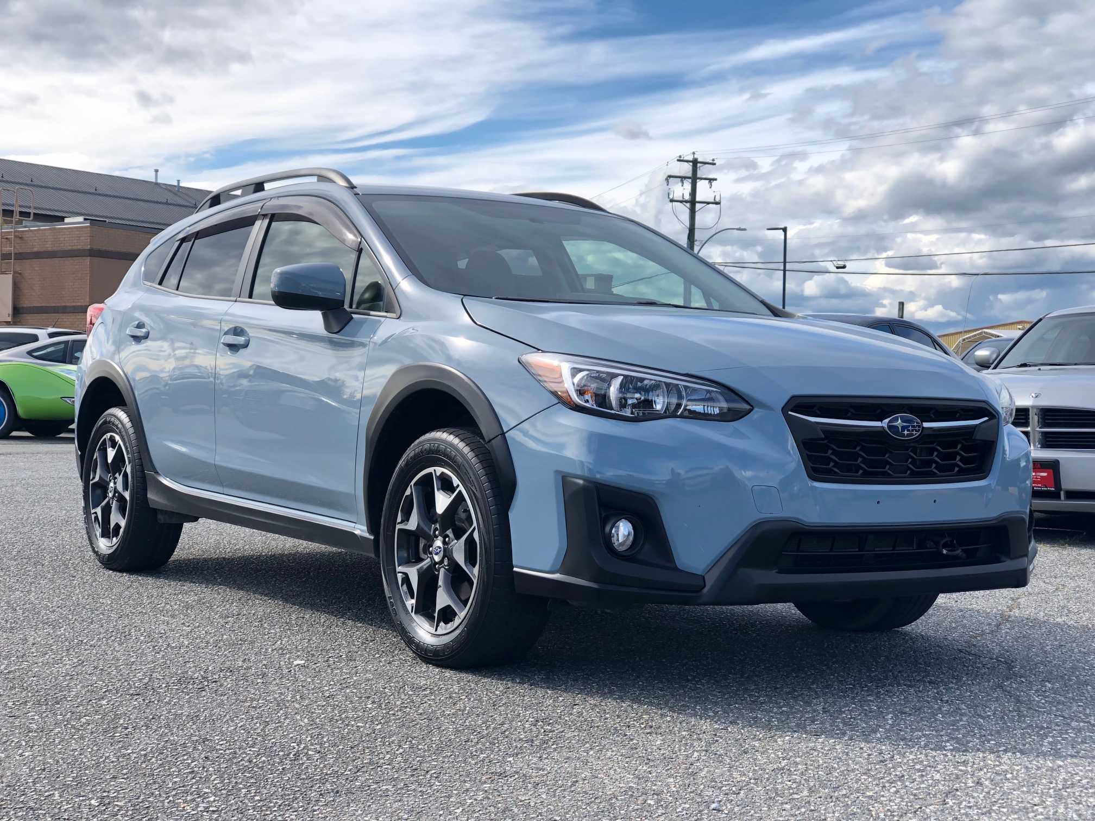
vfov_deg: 28.0
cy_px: 410
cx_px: 548
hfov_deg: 36.8
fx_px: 1645
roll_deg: -0.8
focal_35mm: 52
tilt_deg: -0.8
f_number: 2.4
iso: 16
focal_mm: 6
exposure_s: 1/211
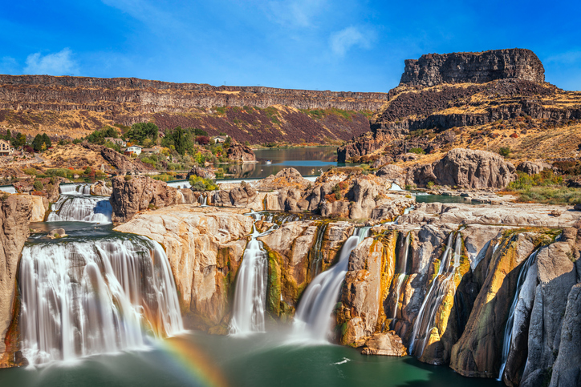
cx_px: 290
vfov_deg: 29.9
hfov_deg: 43.6
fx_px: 726
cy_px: 194
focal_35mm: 45
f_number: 11
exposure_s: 8
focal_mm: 45
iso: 64
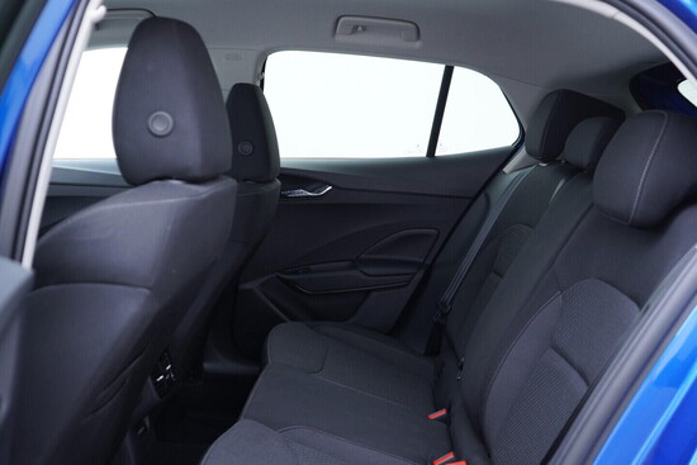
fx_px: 697
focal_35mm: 36
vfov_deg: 36.9
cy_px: 232
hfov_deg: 53.1
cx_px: 348
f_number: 2.8
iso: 400
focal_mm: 24
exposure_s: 1/40
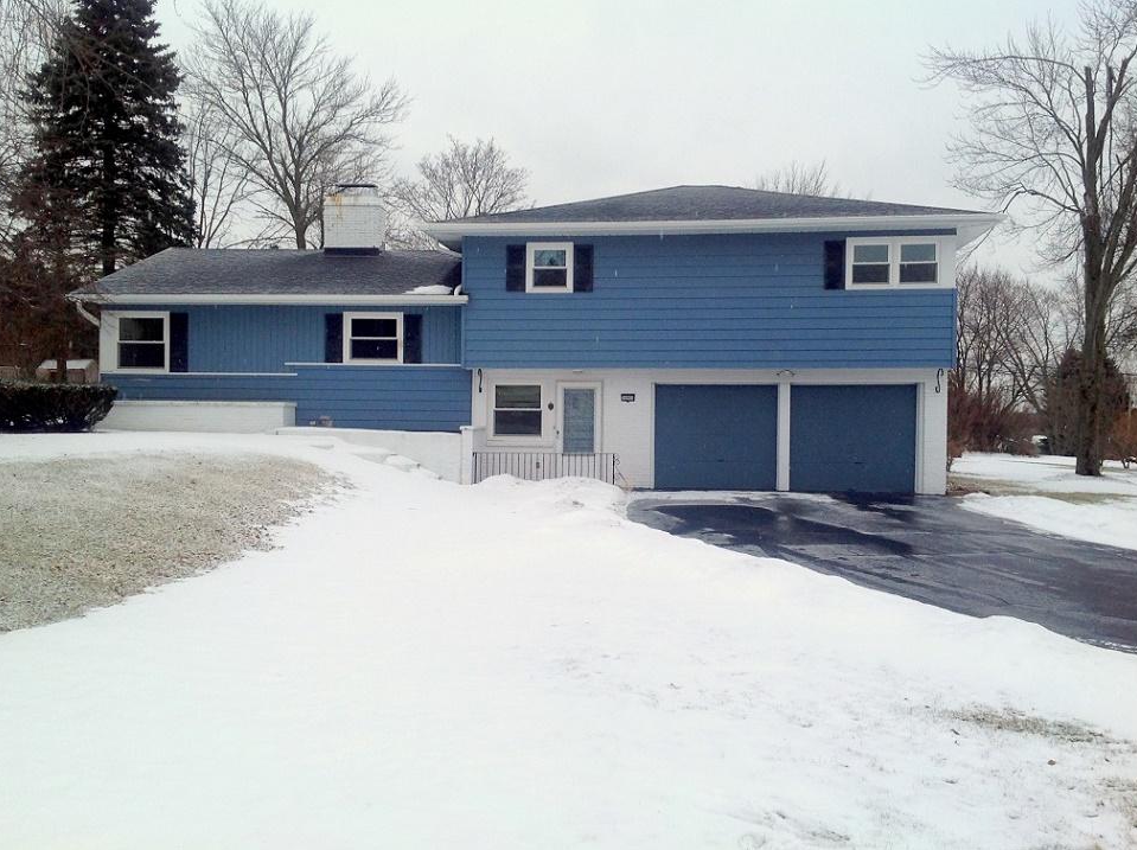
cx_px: 579
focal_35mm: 36
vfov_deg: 39.6
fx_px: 1181
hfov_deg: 51.4
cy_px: 417
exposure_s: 1/260
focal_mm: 4.28
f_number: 2.4
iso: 50
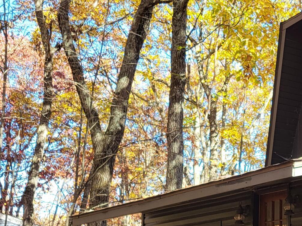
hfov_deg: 22.5
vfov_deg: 18.5
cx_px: 389
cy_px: 213
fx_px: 680
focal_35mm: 78
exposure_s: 1/243
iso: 40
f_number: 1.8
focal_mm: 5.4
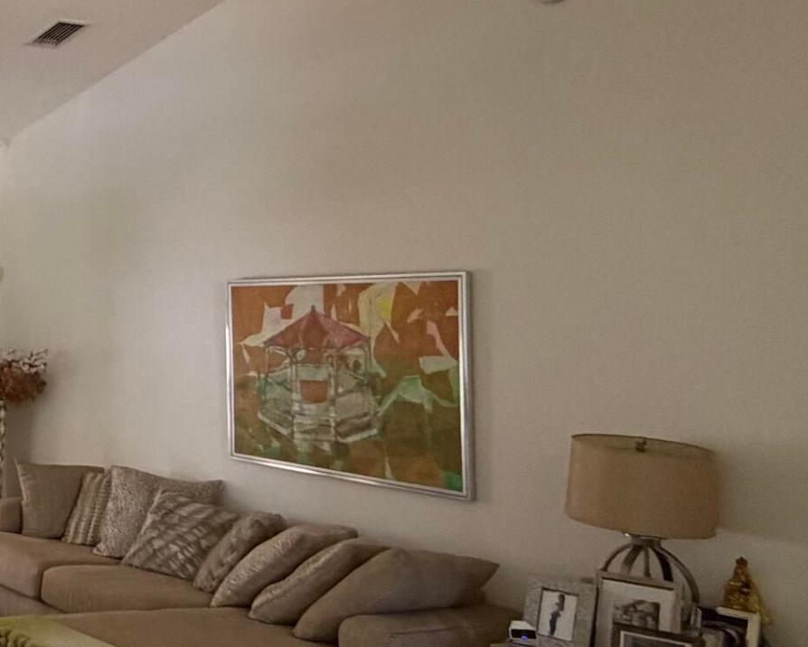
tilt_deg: +1.7
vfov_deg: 34.1
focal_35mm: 44
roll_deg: -1.1
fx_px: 1053
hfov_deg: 31.7
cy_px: 275
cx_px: -253
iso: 400
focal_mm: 2.22
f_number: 2.2
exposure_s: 1/60
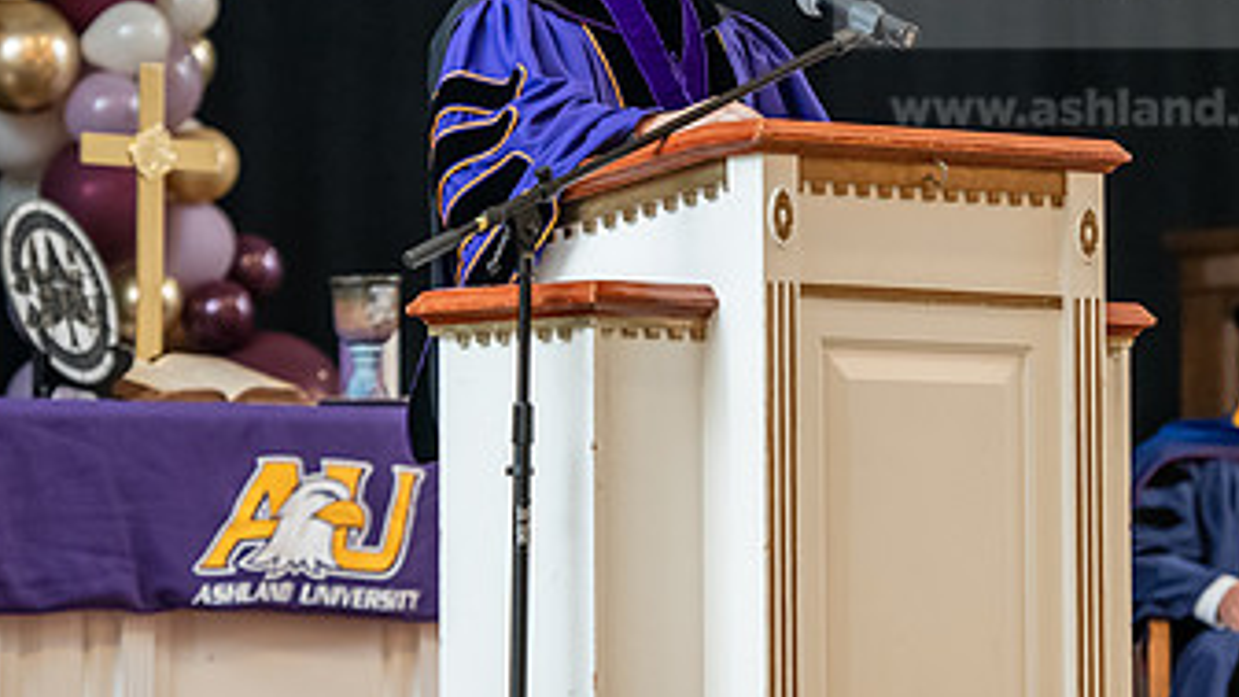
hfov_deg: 9.2
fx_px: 7721
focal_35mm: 235
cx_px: 723
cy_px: 186
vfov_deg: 5.2
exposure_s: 1/200
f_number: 3.2
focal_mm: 130
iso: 2500
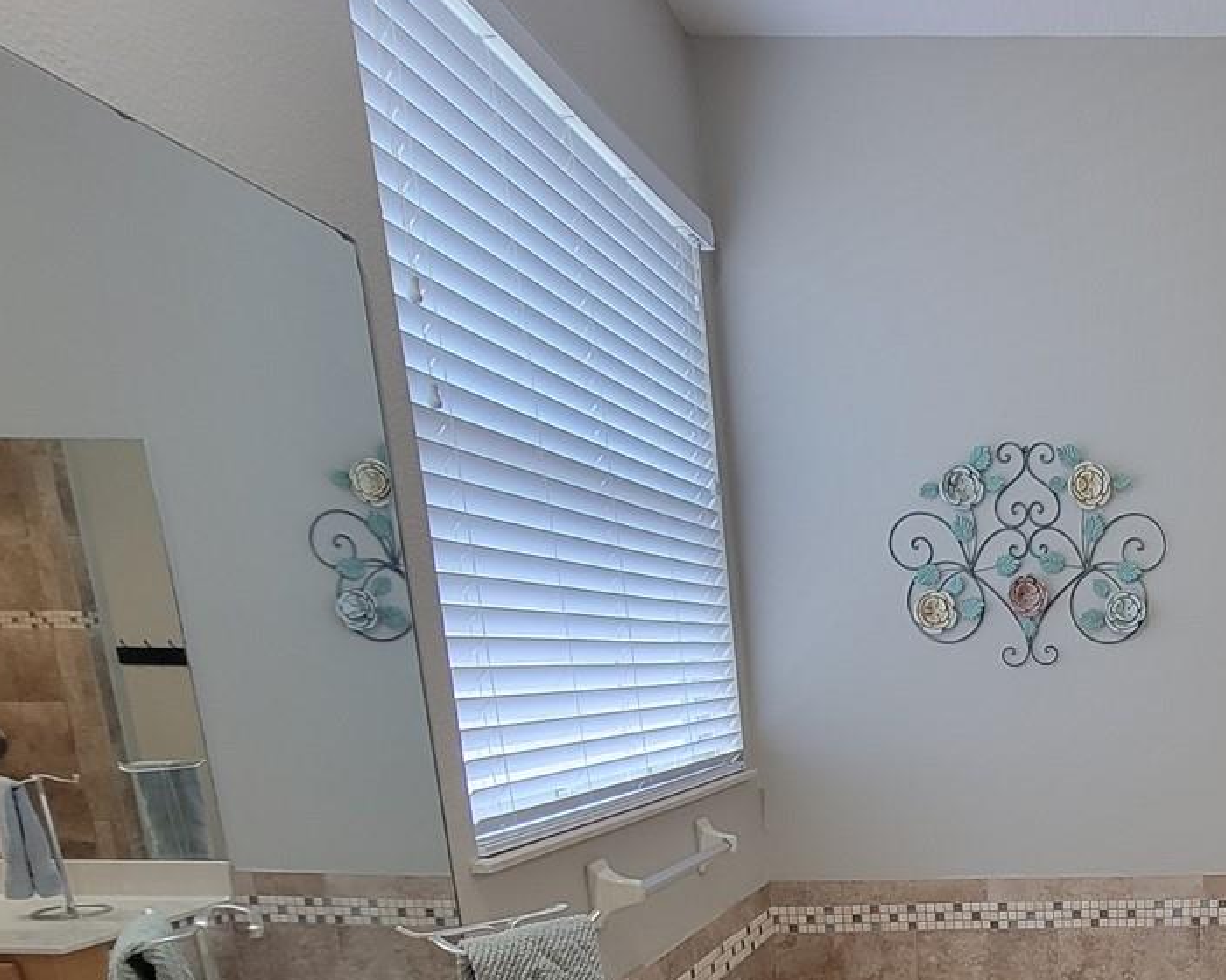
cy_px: 950
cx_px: 1133
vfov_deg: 43.7
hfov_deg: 52.2
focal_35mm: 29
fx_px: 1052
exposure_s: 1/60
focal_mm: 2.2
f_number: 2.2
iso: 200
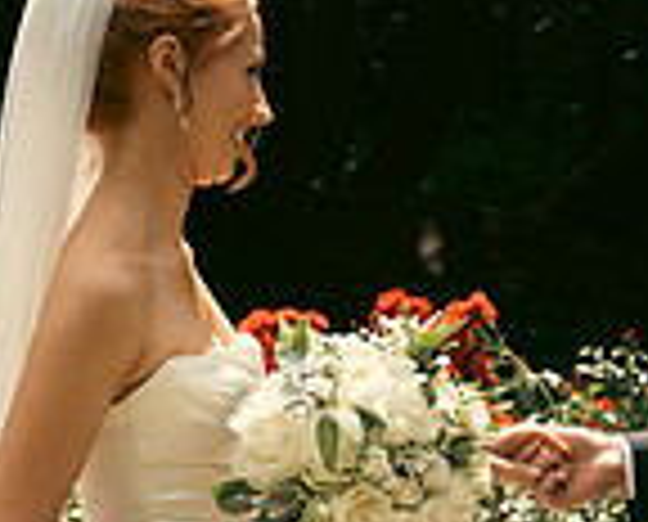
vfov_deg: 10.4
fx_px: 2827
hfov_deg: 13.1
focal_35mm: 147
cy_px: 578
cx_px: 364
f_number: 5
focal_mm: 39
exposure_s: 1/160
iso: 50
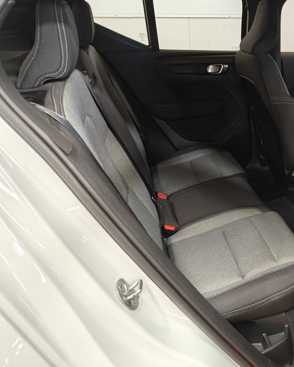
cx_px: 246
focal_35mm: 34
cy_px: 168
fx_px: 370
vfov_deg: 52.8
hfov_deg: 41.0
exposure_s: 1/50
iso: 200
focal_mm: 5.59
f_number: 1.8
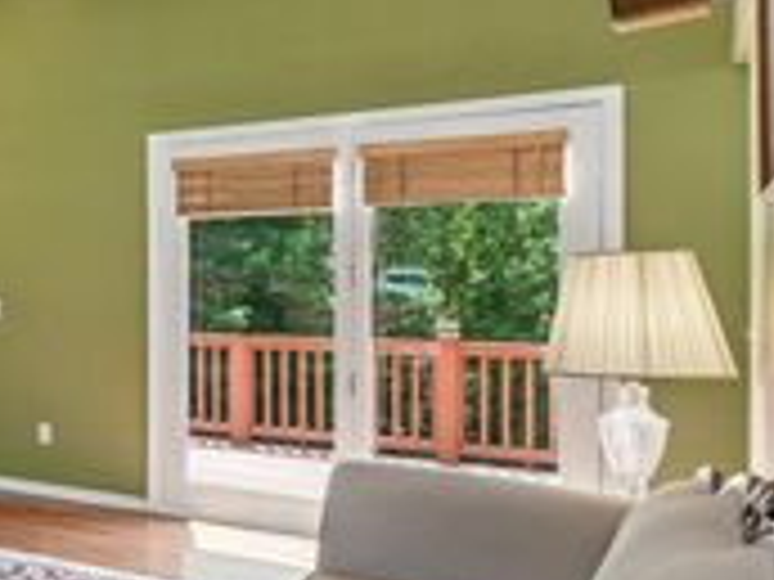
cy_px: 308
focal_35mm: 42
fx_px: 939
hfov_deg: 30.4
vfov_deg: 34.3
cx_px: -324
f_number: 8
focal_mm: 10
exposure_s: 1/15
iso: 400
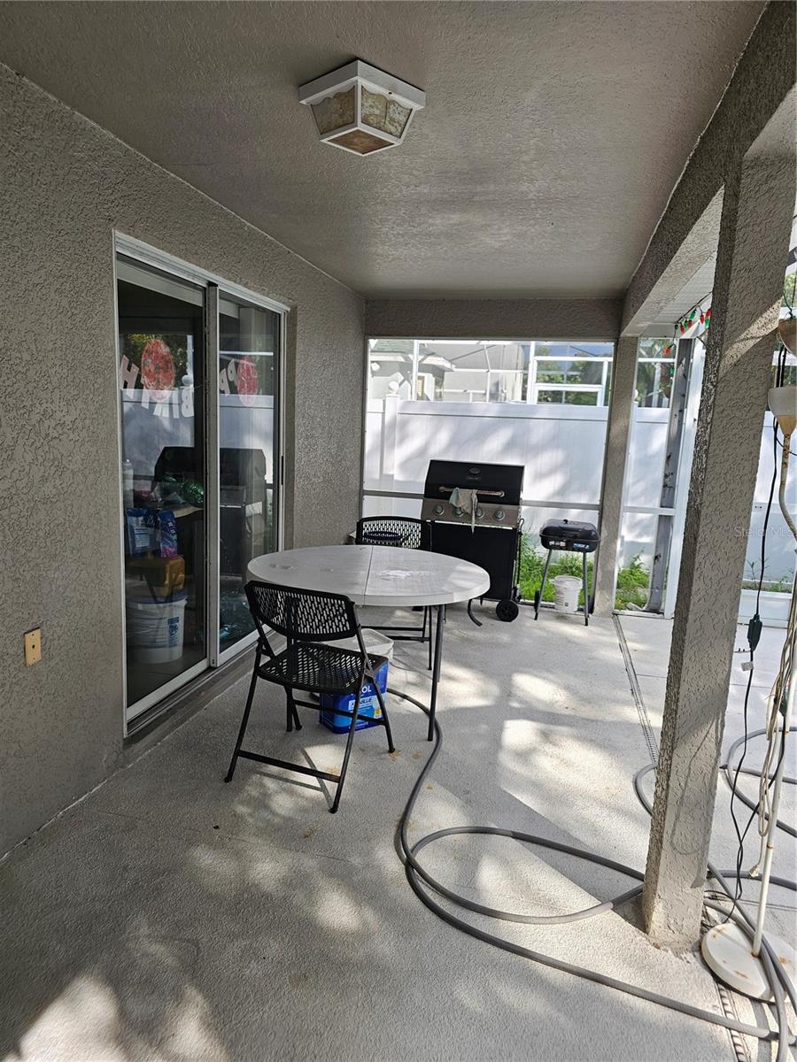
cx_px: 398
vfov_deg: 73.9
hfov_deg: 58.9
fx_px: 706
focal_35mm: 23
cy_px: 531
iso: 32
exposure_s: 1/180
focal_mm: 6.3
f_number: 1.7
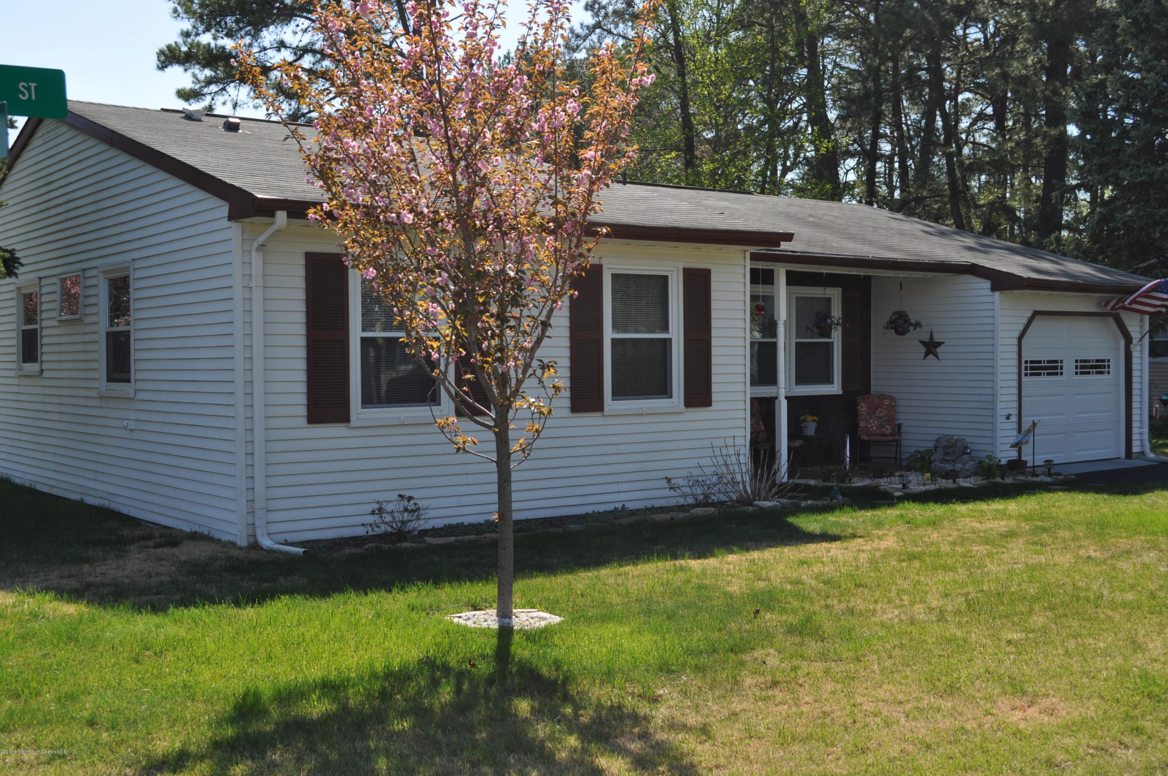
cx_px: 584
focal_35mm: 39
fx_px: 1264
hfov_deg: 49.6
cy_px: 388
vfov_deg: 34.1
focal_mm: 26
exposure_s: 1/320
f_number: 9
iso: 200
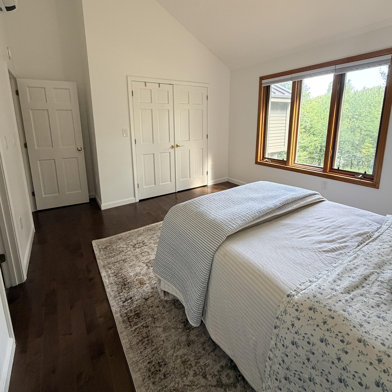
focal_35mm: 17
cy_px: 163
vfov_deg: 83.3
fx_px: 218
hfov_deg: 84.0
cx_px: 196
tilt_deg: -11.0
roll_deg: +0.6
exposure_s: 1/121
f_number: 2.2
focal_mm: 2.22
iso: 320
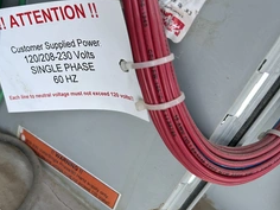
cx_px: 82
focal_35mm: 44
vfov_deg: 32.8
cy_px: 125
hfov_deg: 42.1
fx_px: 356
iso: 50
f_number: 1.5
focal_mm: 5.7
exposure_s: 1/1019
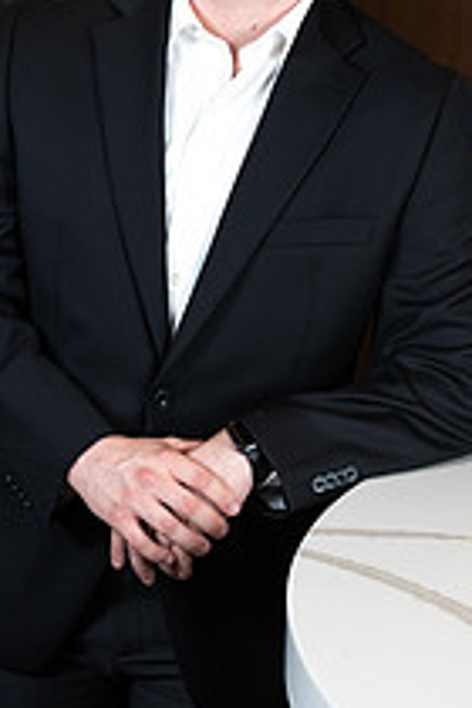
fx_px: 2104
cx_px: 185
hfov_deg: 12.8
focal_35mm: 107
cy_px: 263
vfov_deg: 19.1
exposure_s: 1/125
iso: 100
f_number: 4.5
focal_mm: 50
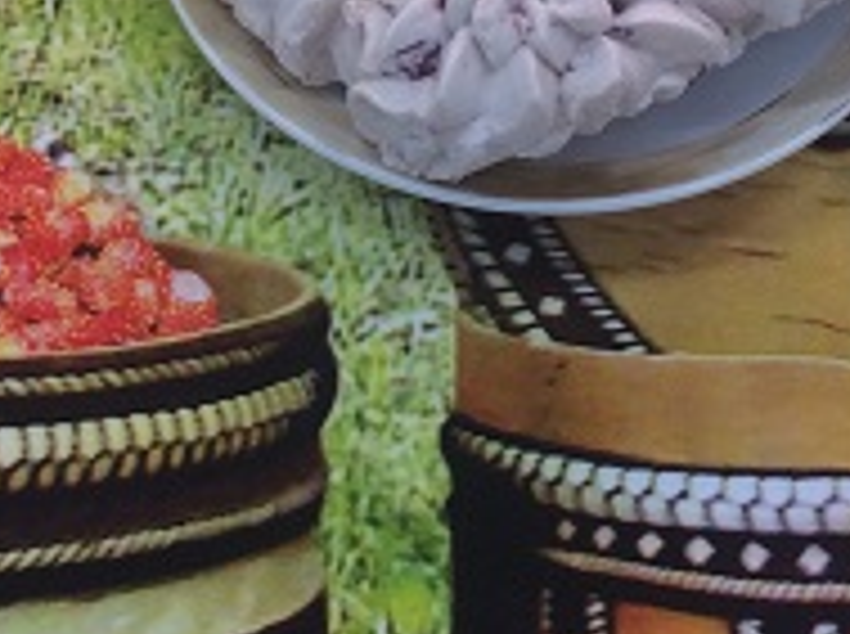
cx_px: 369
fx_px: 3015
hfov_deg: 16.0
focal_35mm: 123
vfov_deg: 11.5
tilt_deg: -51.1
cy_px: -346
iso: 32
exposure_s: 1/50
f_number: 2.2
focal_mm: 4.15
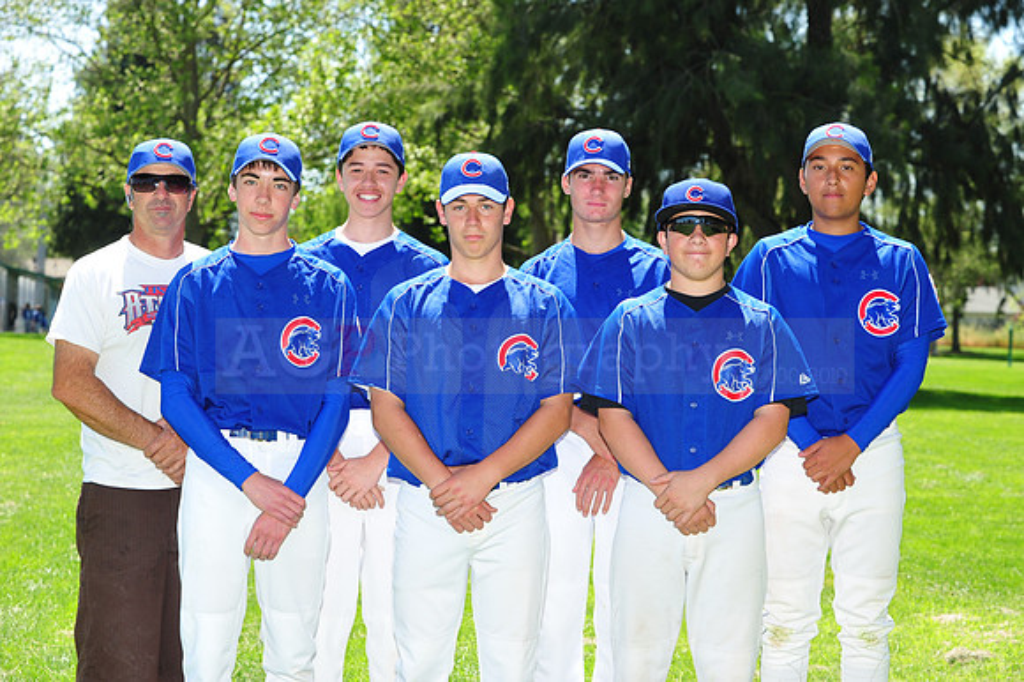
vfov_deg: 15.9
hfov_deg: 23.7
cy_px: 341
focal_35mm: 86
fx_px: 2445
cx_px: 512
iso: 200
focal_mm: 86
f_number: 8
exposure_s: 1/200
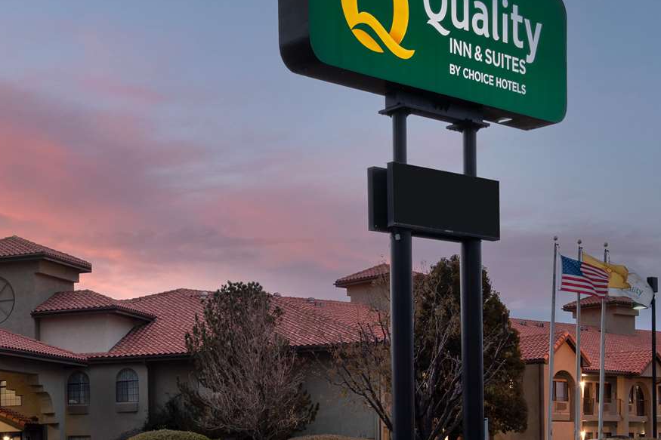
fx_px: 1322
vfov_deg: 18.9
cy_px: 276
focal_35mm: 72
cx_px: 228
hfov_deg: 27.9
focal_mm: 42
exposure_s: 1/60
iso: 4000
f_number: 11
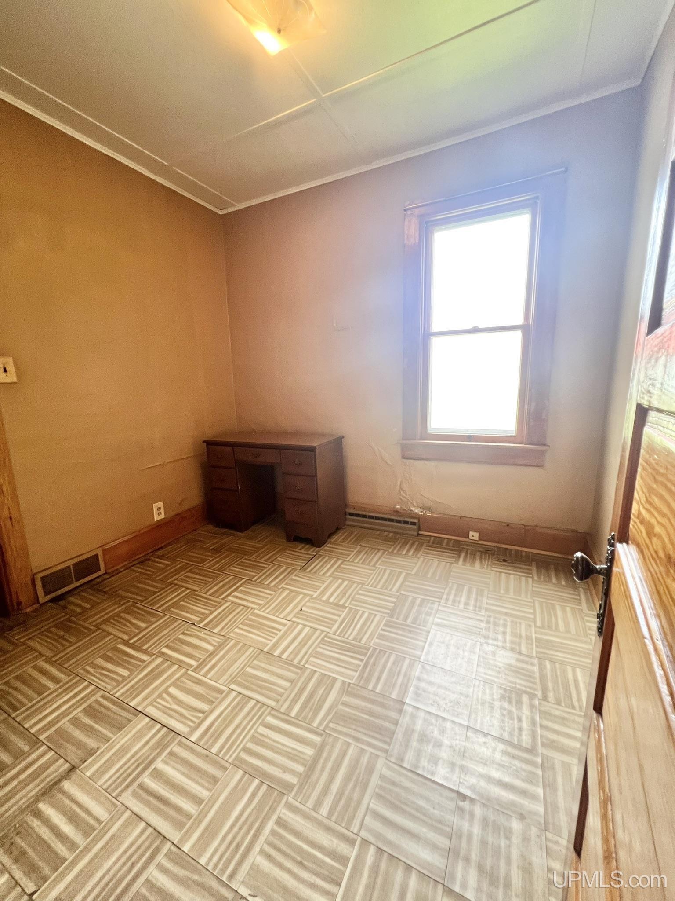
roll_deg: +2.3
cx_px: 338
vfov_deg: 106.2
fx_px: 338
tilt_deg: -10.1
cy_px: 450
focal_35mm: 13
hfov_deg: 89.9
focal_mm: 1.57
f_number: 1.8
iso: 125
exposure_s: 1/60
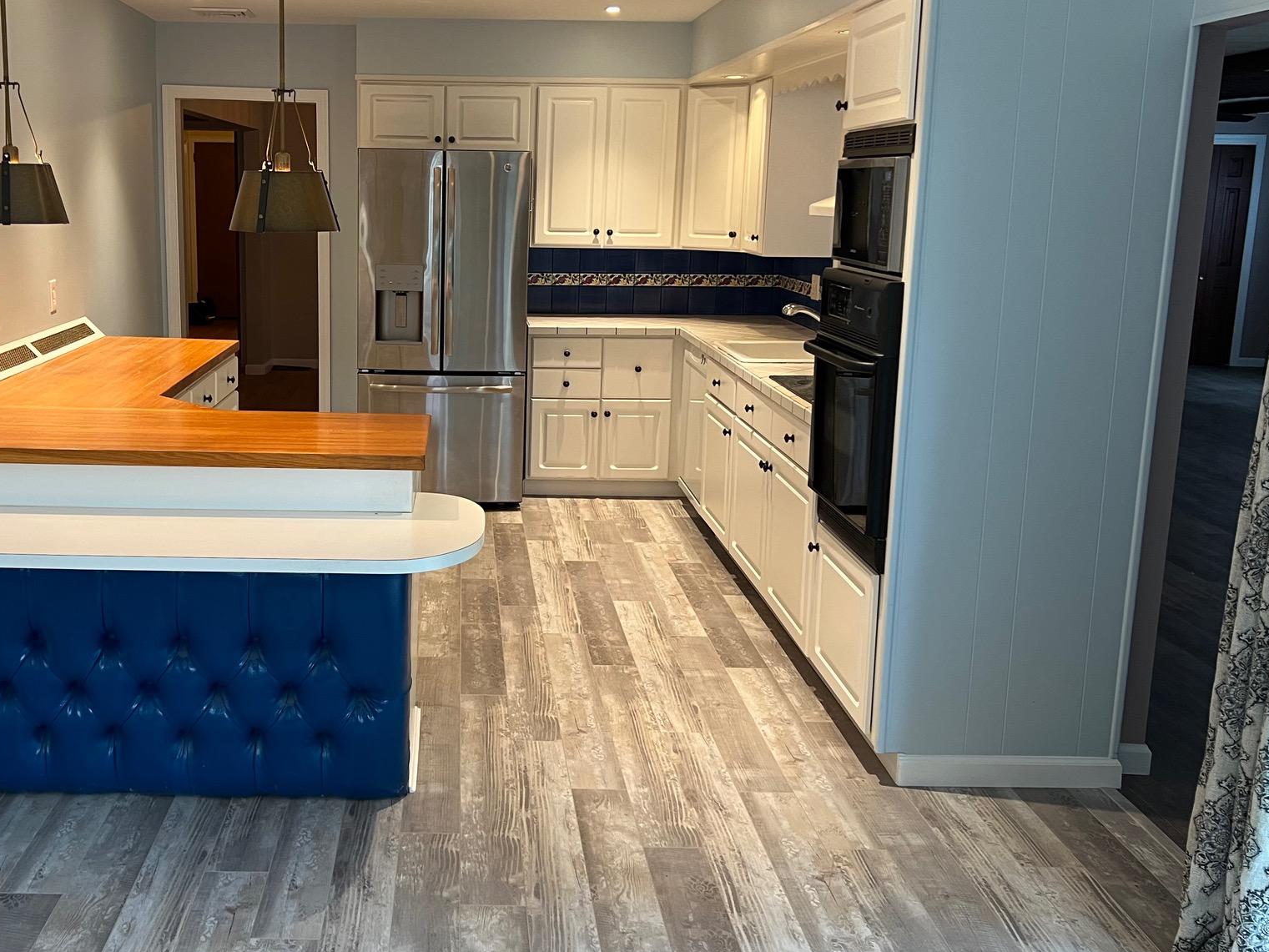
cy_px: 400
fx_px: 1283
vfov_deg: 40.6
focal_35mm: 35
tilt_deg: -10.5
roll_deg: -0.5
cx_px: 447
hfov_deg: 51.9
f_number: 1.5
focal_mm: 5.7
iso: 80
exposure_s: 1/60
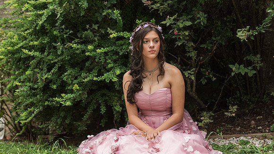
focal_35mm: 96
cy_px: 77
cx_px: 128
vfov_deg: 12.6
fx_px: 697
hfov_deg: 22.2
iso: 640
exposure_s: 1/800
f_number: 3.2
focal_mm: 80
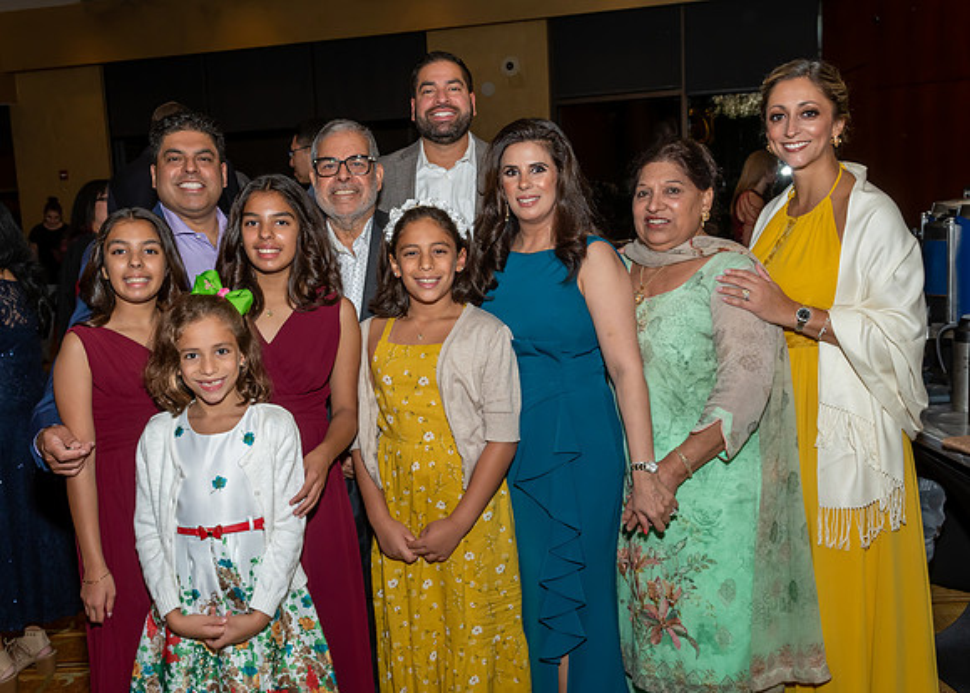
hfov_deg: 49.0
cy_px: 358
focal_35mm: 39
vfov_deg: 36.1
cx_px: 455
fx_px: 1063
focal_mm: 23
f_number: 7.1
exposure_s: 1/250
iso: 500
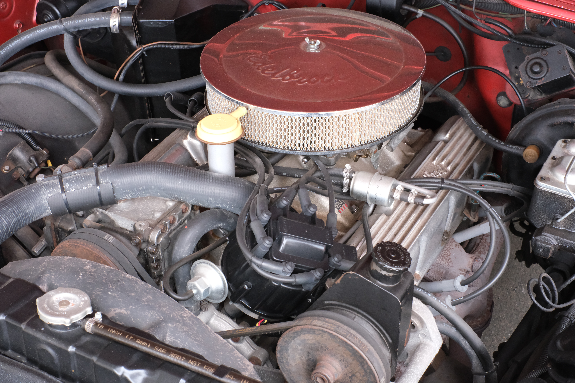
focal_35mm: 53
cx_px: 288
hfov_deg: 37.5
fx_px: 846
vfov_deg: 25.5
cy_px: 192
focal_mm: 35
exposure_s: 1/105
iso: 4000
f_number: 11
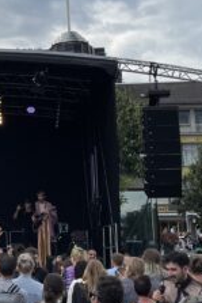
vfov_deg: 21.8
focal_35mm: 93
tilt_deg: +12.8
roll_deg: +0.7
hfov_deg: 14.1
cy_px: 105
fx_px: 781
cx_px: -70
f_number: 1.6
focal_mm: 4.2
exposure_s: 1/3040
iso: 32
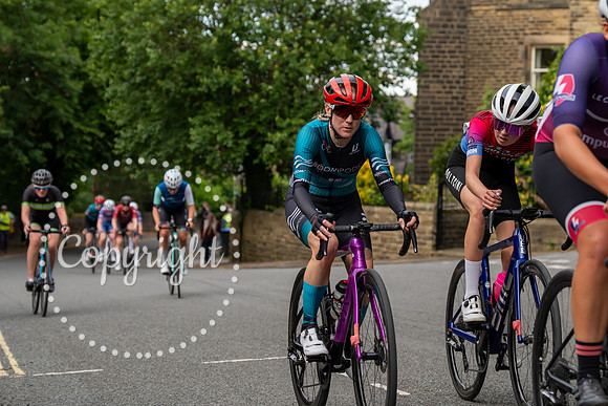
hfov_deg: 22.1
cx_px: 350
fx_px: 1558
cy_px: 165
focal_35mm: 92
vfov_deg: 14.8
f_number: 4
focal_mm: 70
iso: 500
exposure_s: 1/500
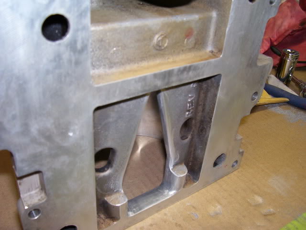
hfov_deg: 54.0
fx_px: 301
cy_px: 115
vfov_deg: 41.8
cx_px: 153
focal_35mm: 34
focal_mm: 5.6
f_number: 2.7
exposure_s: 1/60
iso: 125
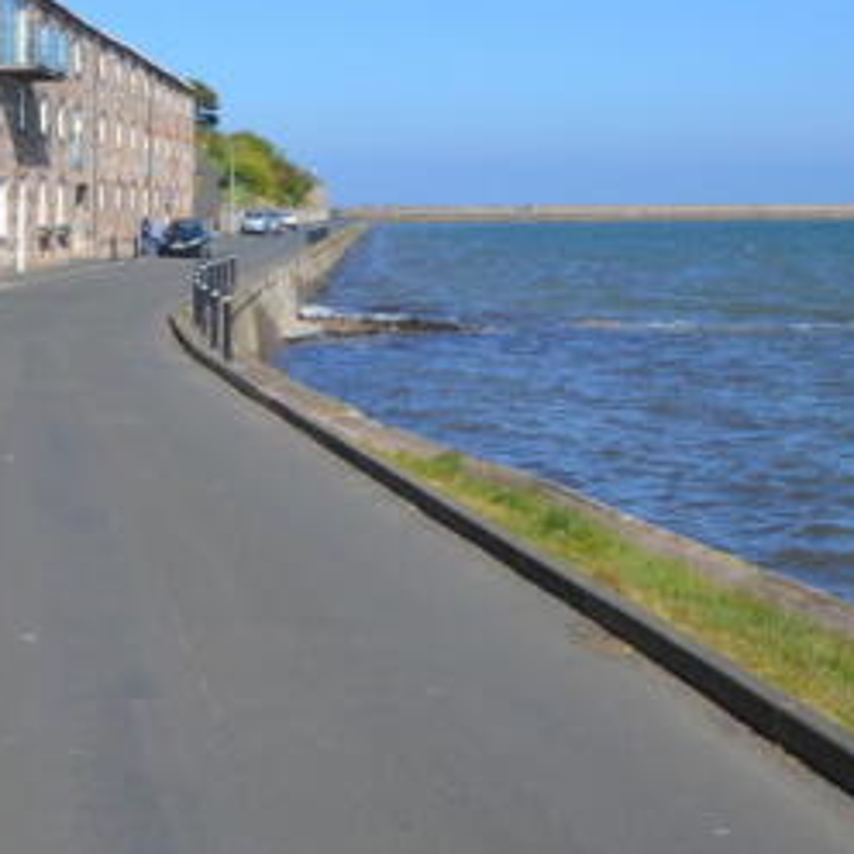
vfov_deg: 30.9
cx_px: 317
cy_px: 183
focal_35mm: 54
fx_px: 1507
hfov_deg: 31.5
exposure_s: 1/250
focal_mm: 16
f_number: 8
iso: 100
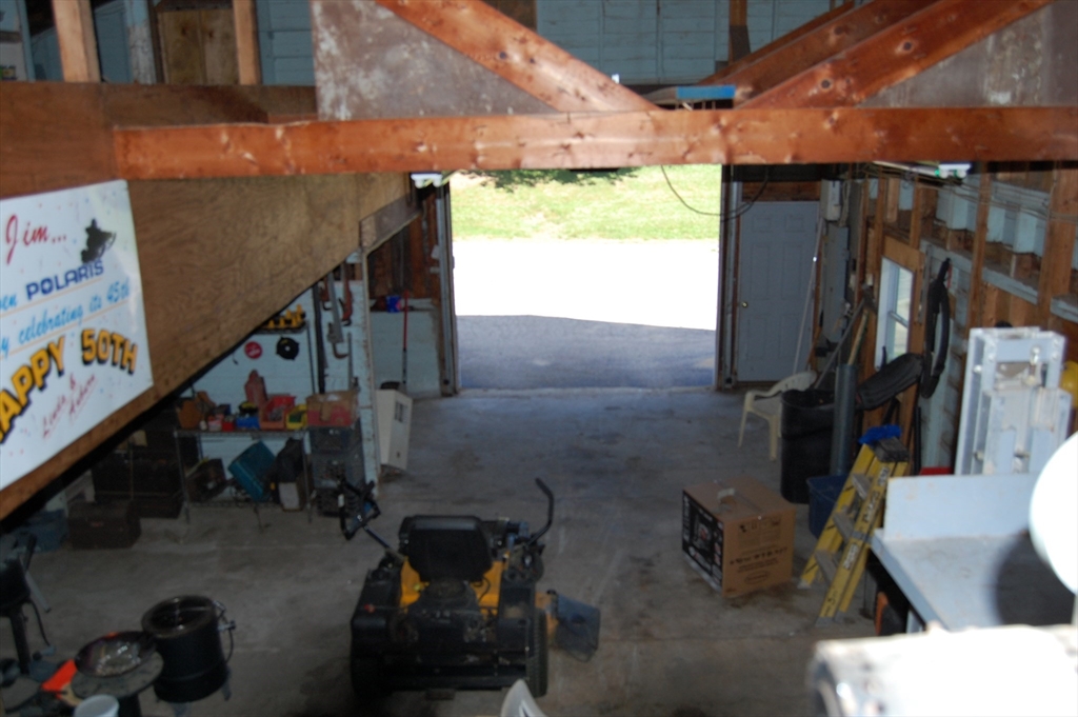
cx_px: 539
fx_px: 853
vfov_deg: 45.6
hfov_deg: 64.6
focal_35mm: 28
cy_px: 358
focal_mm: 19
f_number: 4.5
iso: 400
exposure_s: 1/500
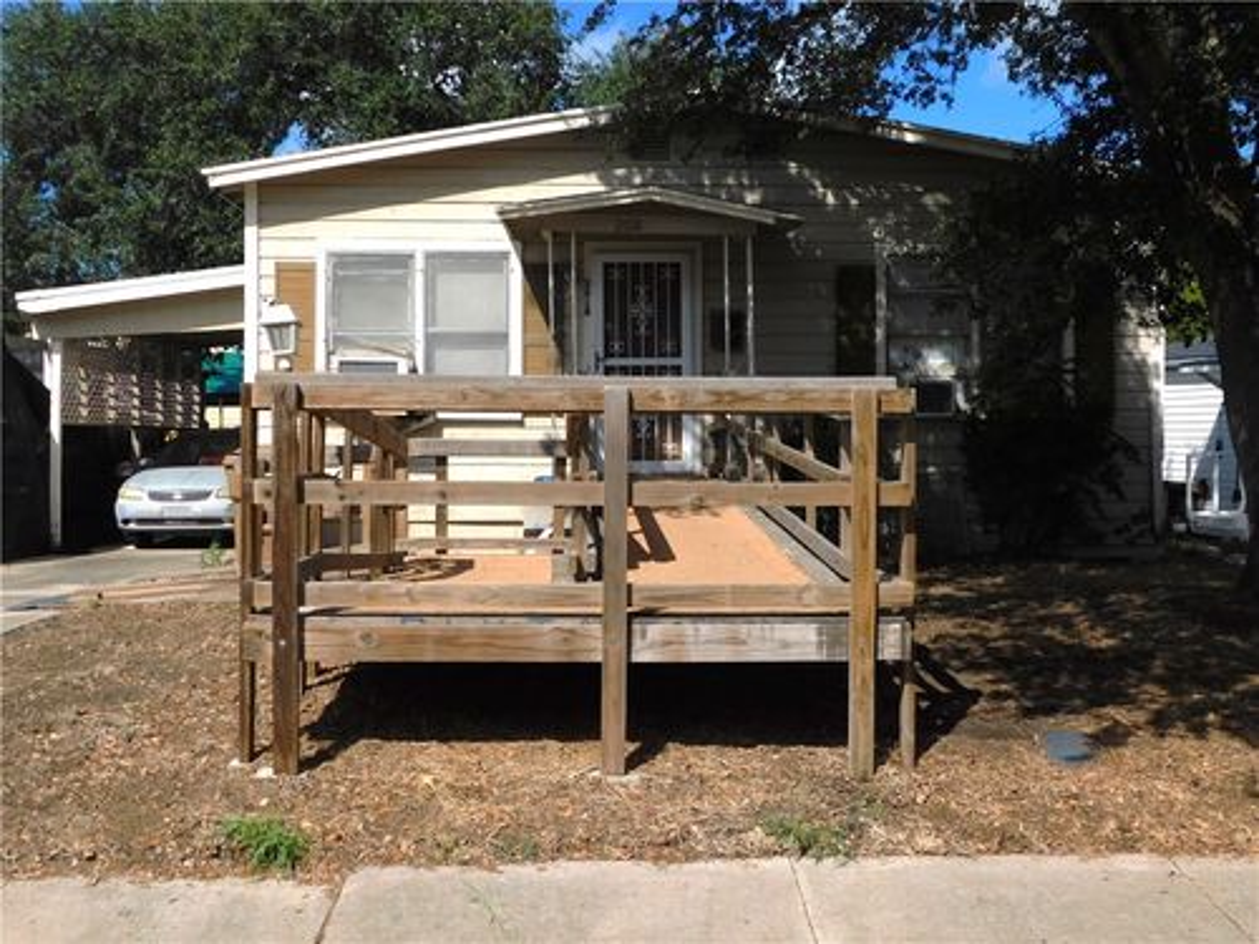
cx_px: 630
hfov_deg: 51.4
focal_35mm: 36
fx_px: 1309
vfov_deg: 39.7
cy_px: 472
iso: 125
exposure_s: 1/640
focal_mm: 6.3
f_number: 7
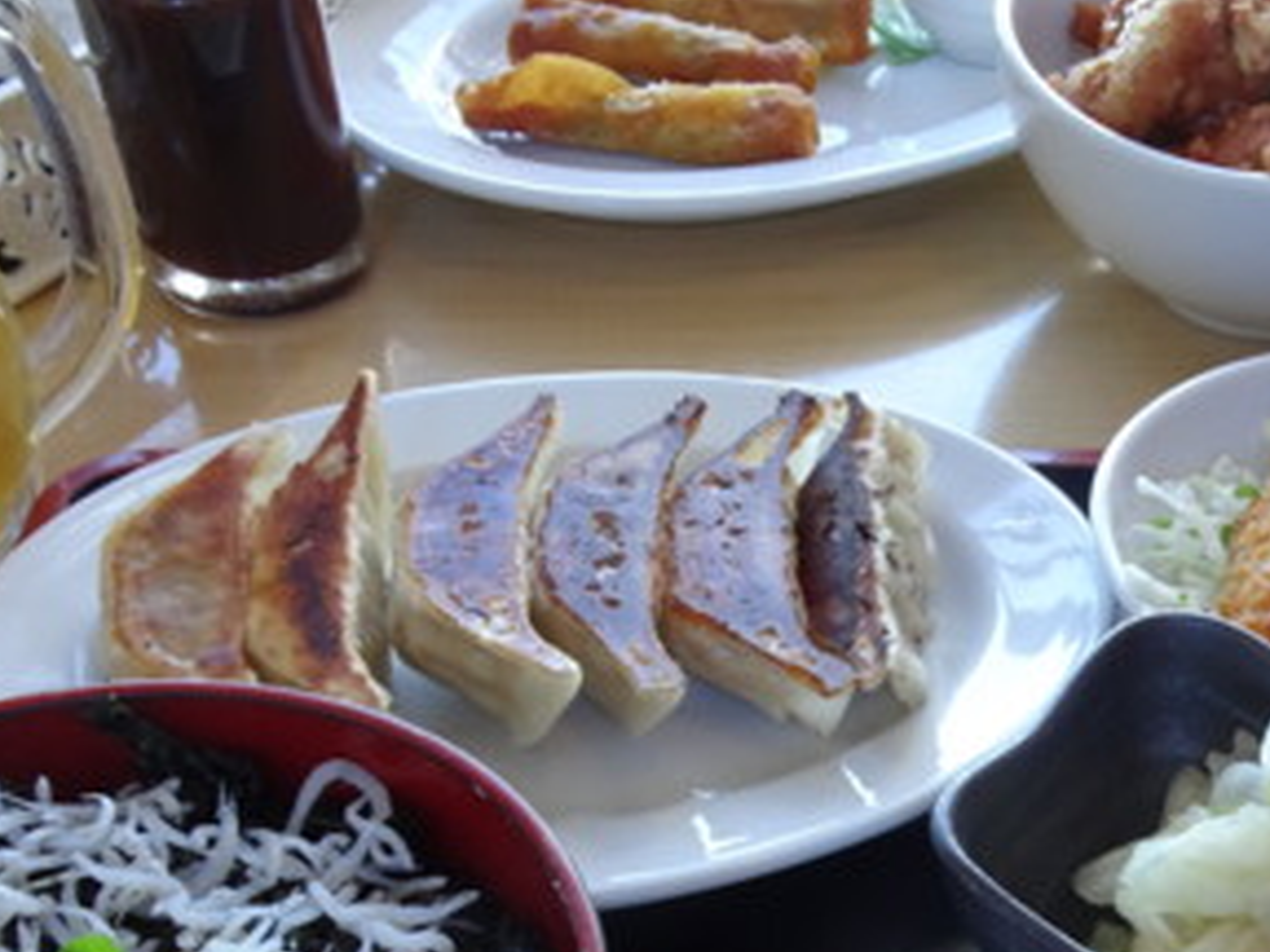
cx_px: 939
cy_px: 917
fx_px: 1834
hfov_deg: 37.3
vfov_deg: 27.7
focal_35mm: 50
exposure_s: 1/30
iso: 160
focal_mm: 4.1
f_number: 3.5
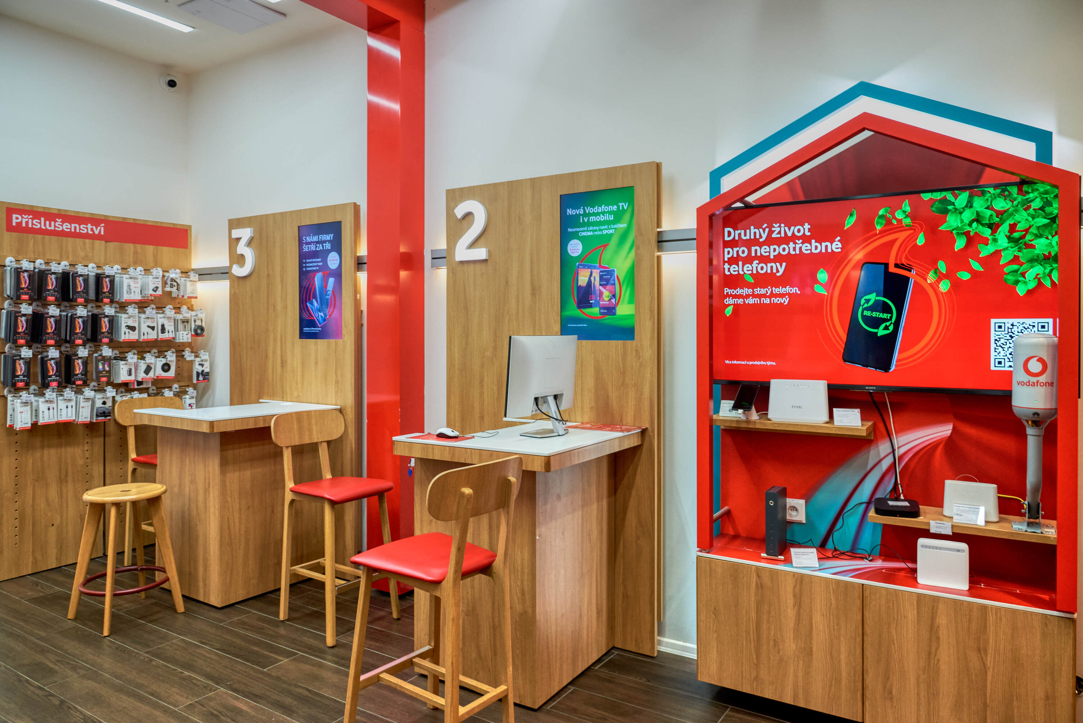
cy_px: 362
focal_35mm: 24
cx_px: 542
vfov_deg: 53.2
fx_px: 722
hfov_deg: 73.7
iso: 1100
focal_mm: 24
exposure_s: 1/40
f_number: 7.1
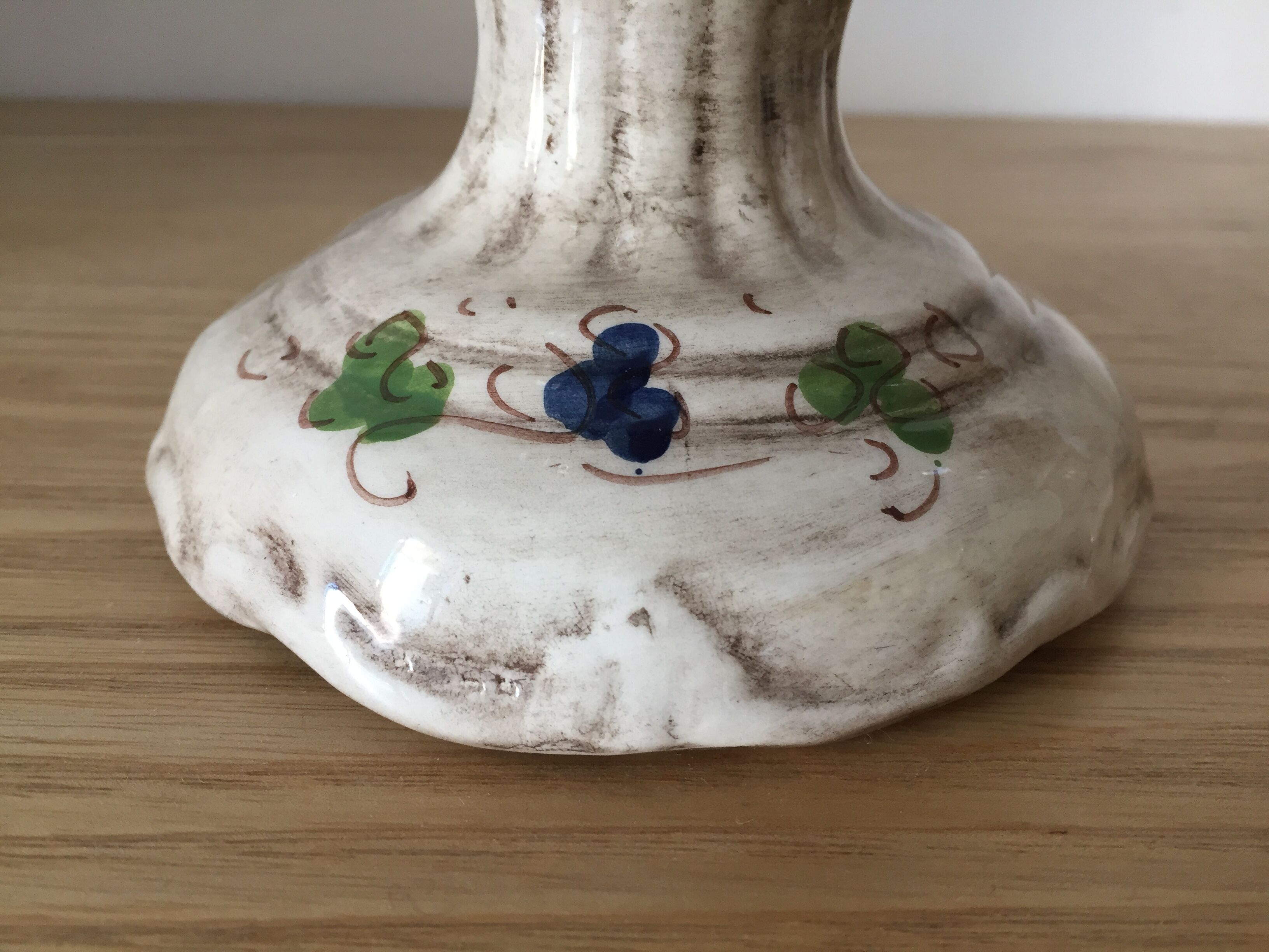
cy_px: 476
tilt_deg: -26.7
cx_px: 634
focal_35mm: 29
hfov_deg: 61.7
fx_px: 1063
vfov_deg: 48.2
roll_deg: -2.8
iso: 100
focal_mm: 4.15
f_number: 2.2
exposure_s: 1/33
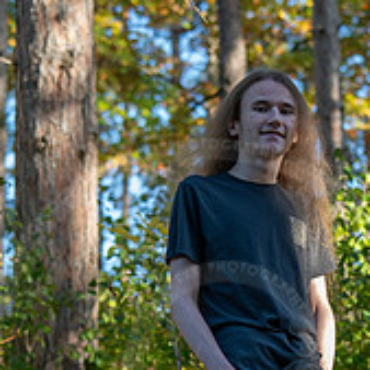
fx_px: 1753
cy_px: 405
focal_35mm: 145
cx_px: 265
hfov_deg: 12.0
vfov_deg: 11.9
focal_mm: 43
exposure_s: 1/400
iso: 200
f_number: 2.1
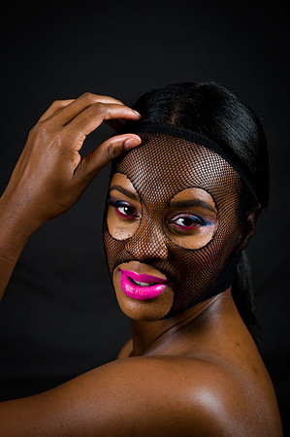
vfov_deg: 10.3
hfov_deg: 6.9
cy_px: 218
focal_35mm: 200
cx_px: 145
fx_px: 2422
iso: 200
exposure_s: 1/125
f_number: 5.6
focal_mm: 200
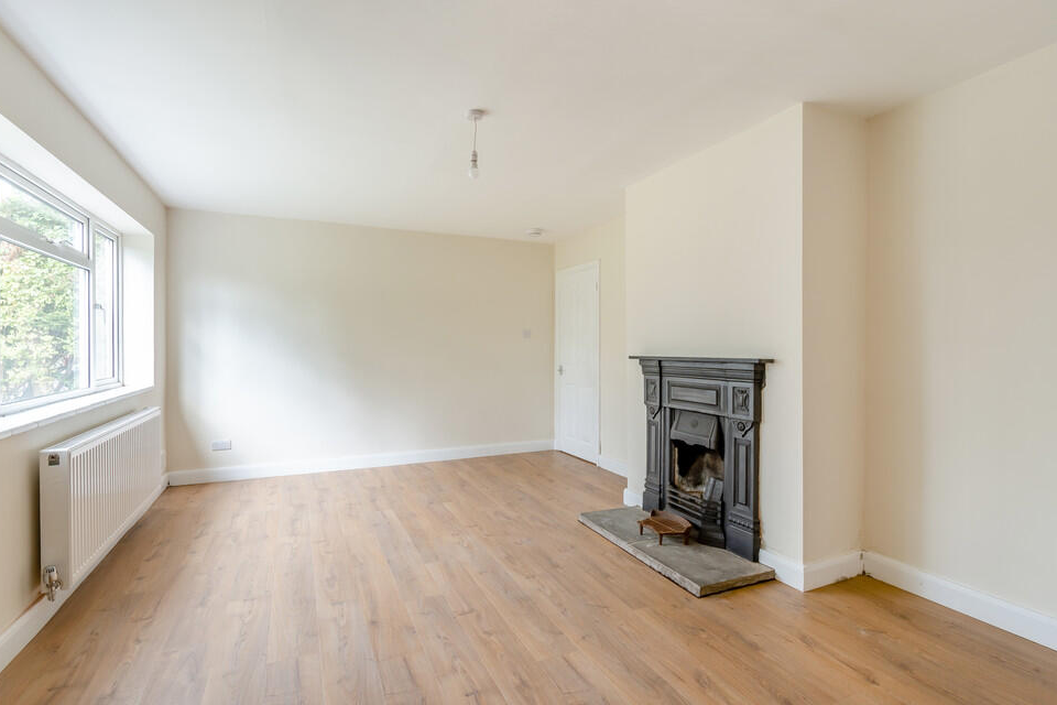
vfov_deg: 73.7
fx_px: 470
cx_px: 513
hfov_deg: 96.7
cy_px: 350
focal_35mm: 16
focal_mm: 10
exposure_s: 1/40
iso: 100
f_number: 8
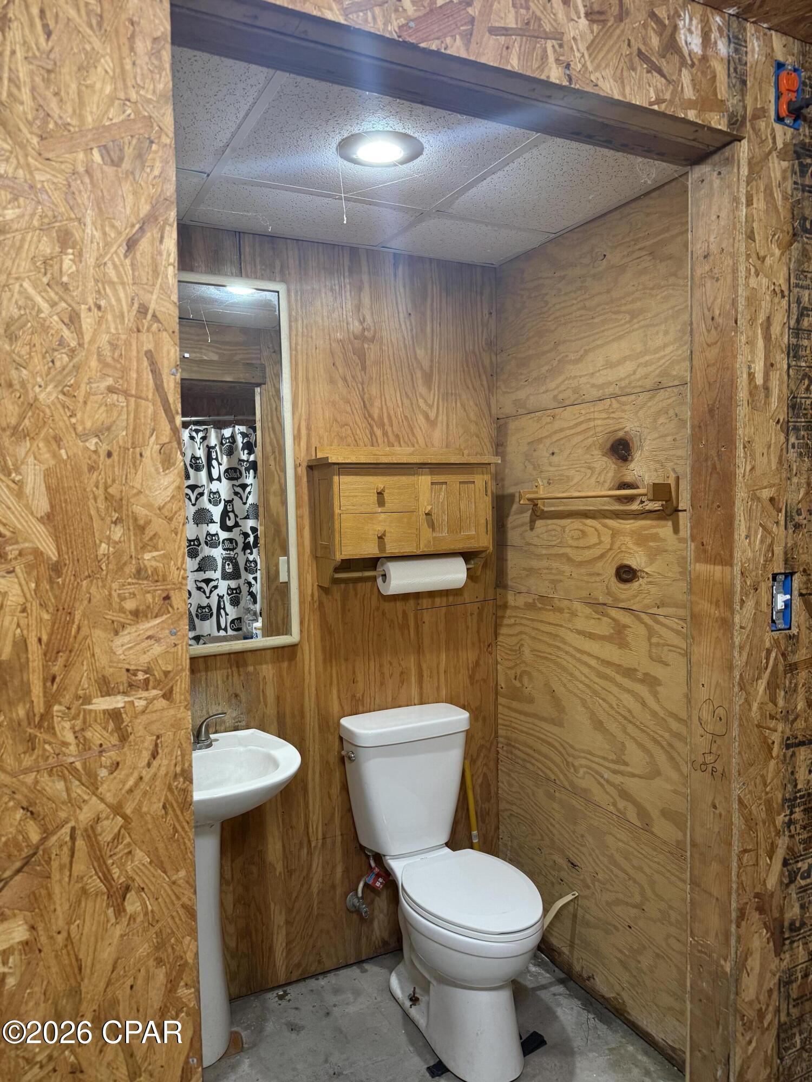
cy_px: 541
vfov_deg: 71.6
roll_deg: +1.0
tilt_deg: -2.9
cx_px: 406
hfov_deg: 56.8
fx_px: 751
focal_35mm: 24
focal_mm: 6.76
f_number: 1.78
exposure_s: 1/60
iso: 250
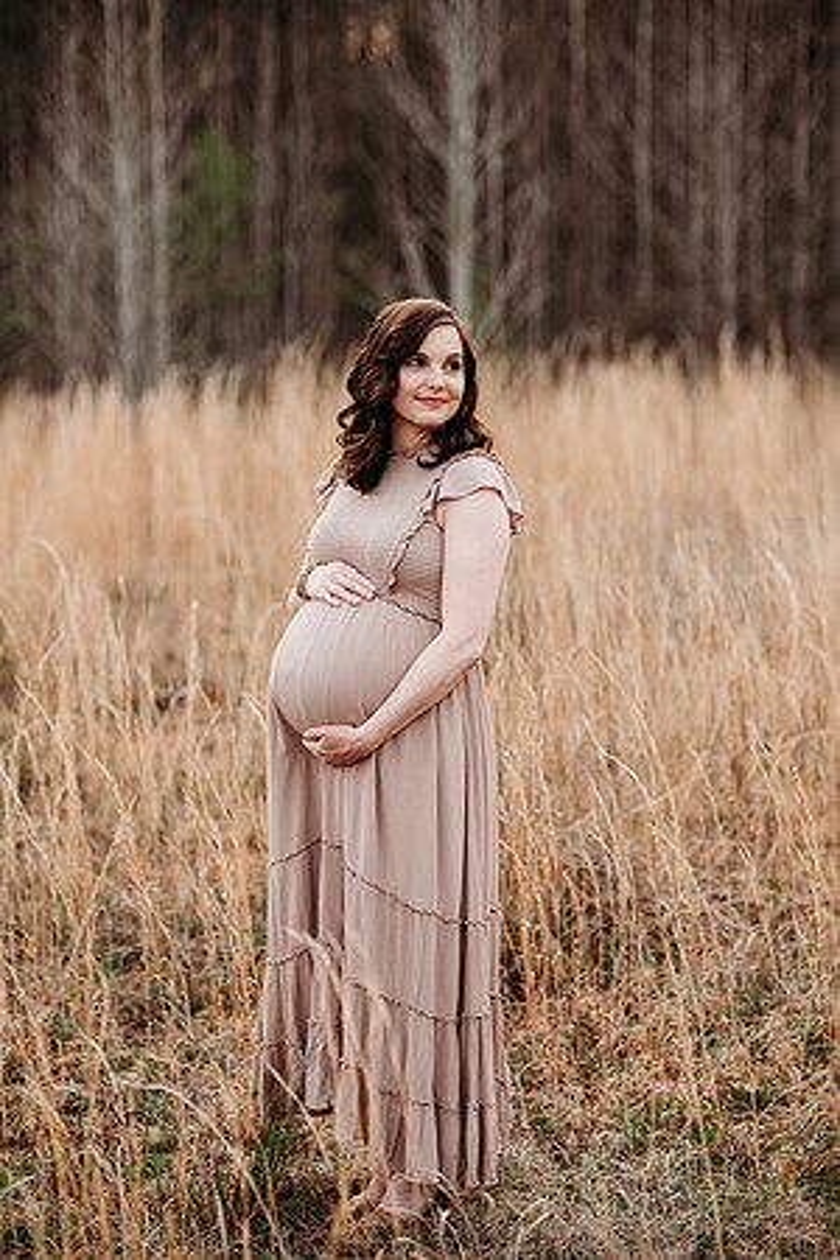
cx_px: 420
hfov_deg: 16.1
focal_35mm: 85
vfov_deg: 23.9
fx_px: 2975
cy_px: 630
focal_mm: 85
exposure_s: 1/400
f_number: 2.5
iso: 160
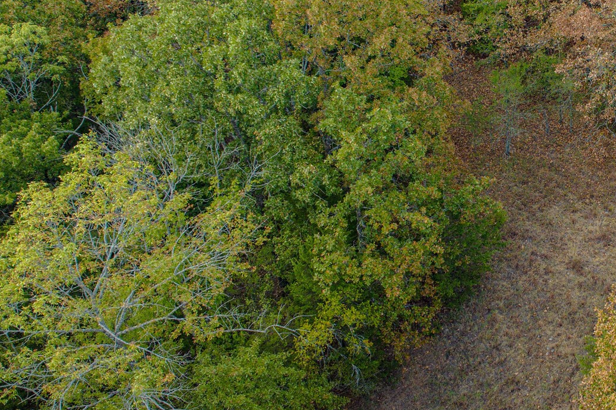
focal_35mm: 46
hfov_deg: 40.5
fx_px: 787
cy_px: 185
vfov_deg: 29.2
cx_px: 518
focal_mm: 12.29
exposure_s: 1/320
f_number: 2.8
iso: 100
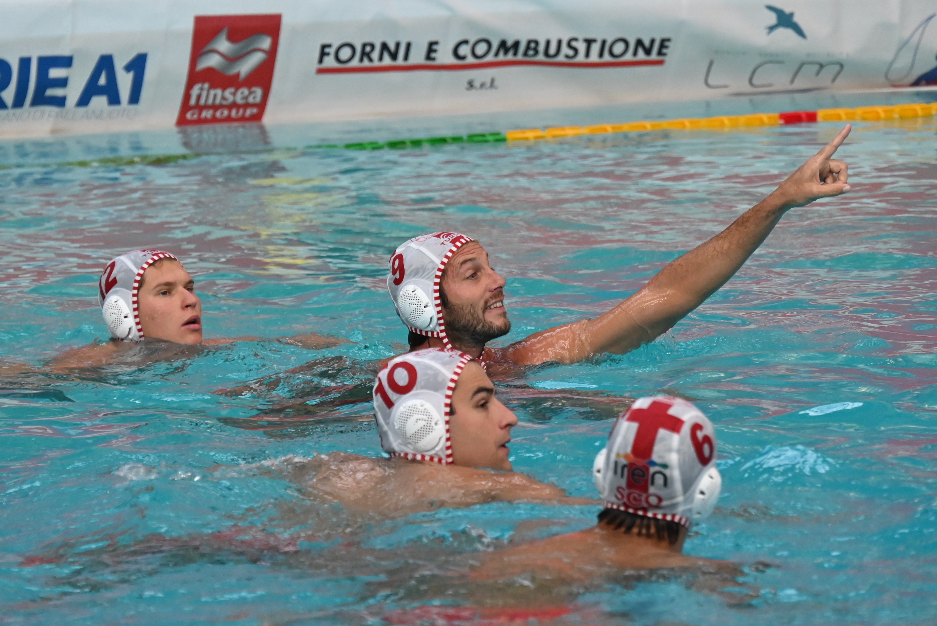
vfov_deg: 4.6
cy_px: 313
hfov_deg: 6.9
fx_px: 7814
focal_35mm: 300
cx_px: 468
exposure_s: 1/800
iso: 4000
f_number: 6.3
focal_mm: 200
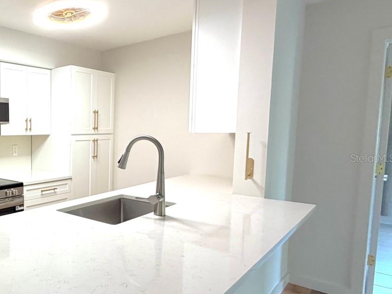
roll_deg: +0.8
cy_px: 158
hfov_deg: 51.6
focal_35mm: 28
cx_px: 5
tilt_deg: -4.7
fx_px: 317
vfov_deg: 49.7
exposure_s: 1/120
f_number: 2.2
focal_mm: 2.22
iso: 200
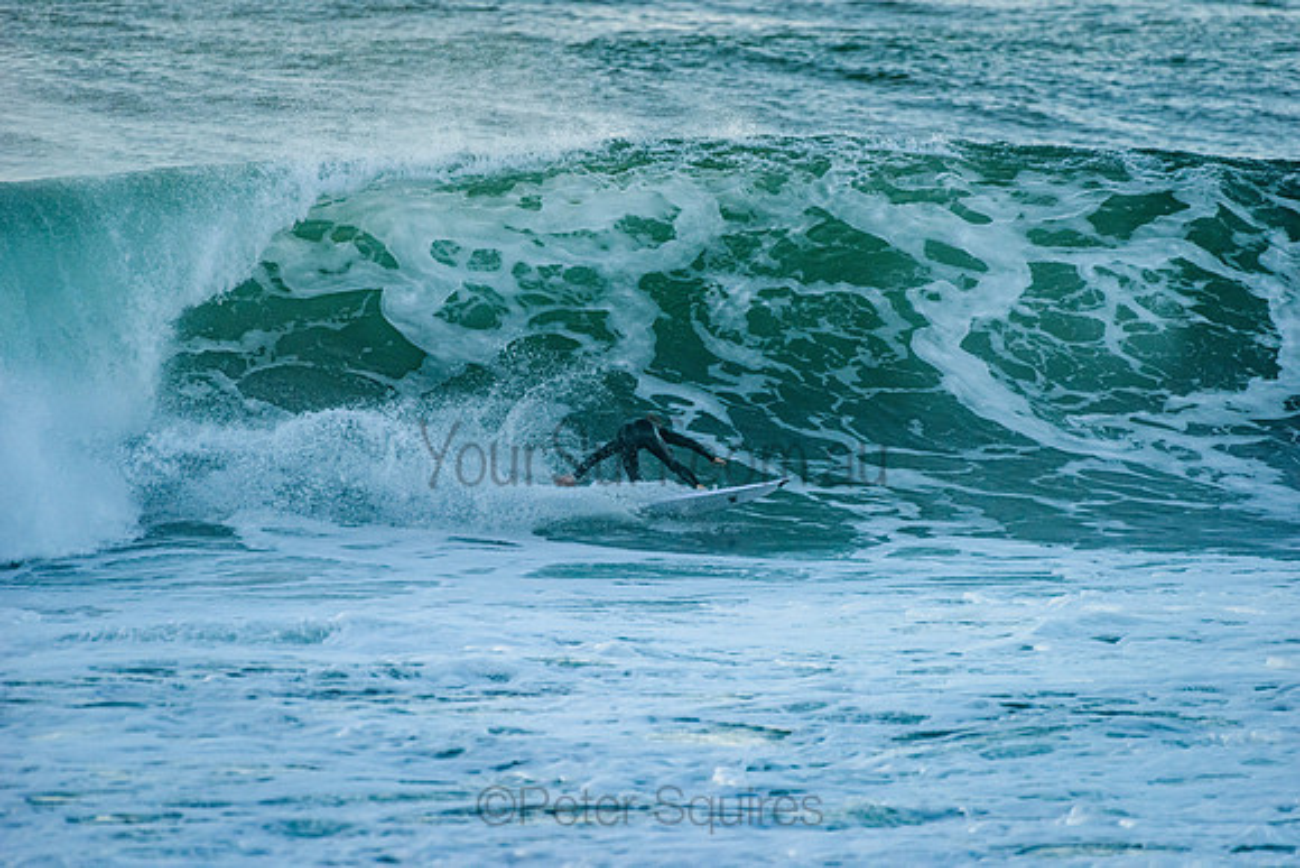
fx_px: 18059
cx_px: 650
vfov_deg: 2.8
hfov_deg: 4.1
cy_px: 434
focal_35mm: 500
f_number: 5.6
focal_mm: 500
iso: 640
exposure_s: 1/1600
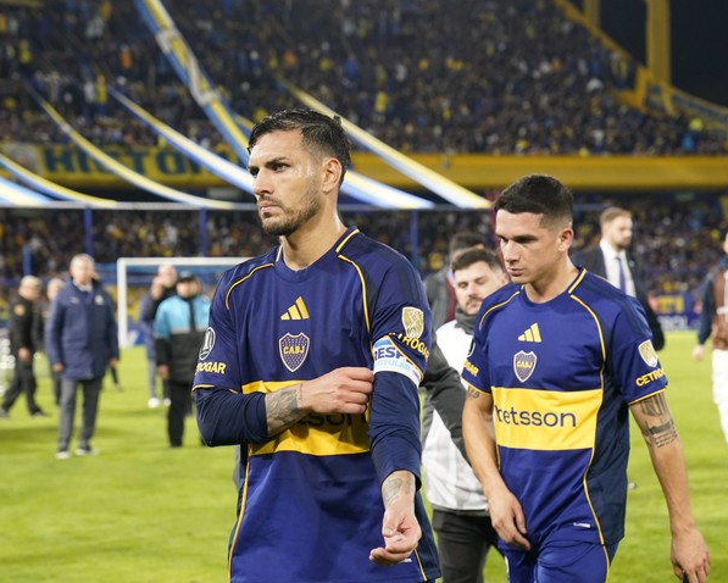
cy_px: 292
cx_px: 368
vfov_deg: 15.0
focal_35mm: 103
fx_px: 2220
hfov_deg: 18.6
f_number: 3.5
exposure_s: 1/500
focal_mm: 61
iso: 2000
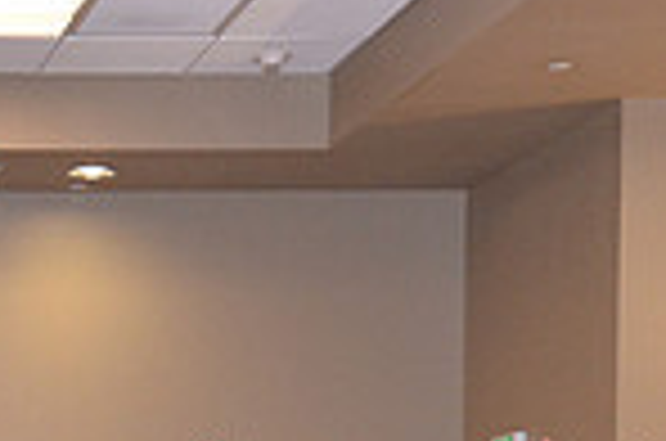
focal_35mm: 133
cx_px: -306
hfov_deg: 14.5
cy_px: 785
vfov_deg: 9.8
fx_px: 2455
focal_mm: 34
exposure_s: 1/250
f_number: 5.6
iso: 2000
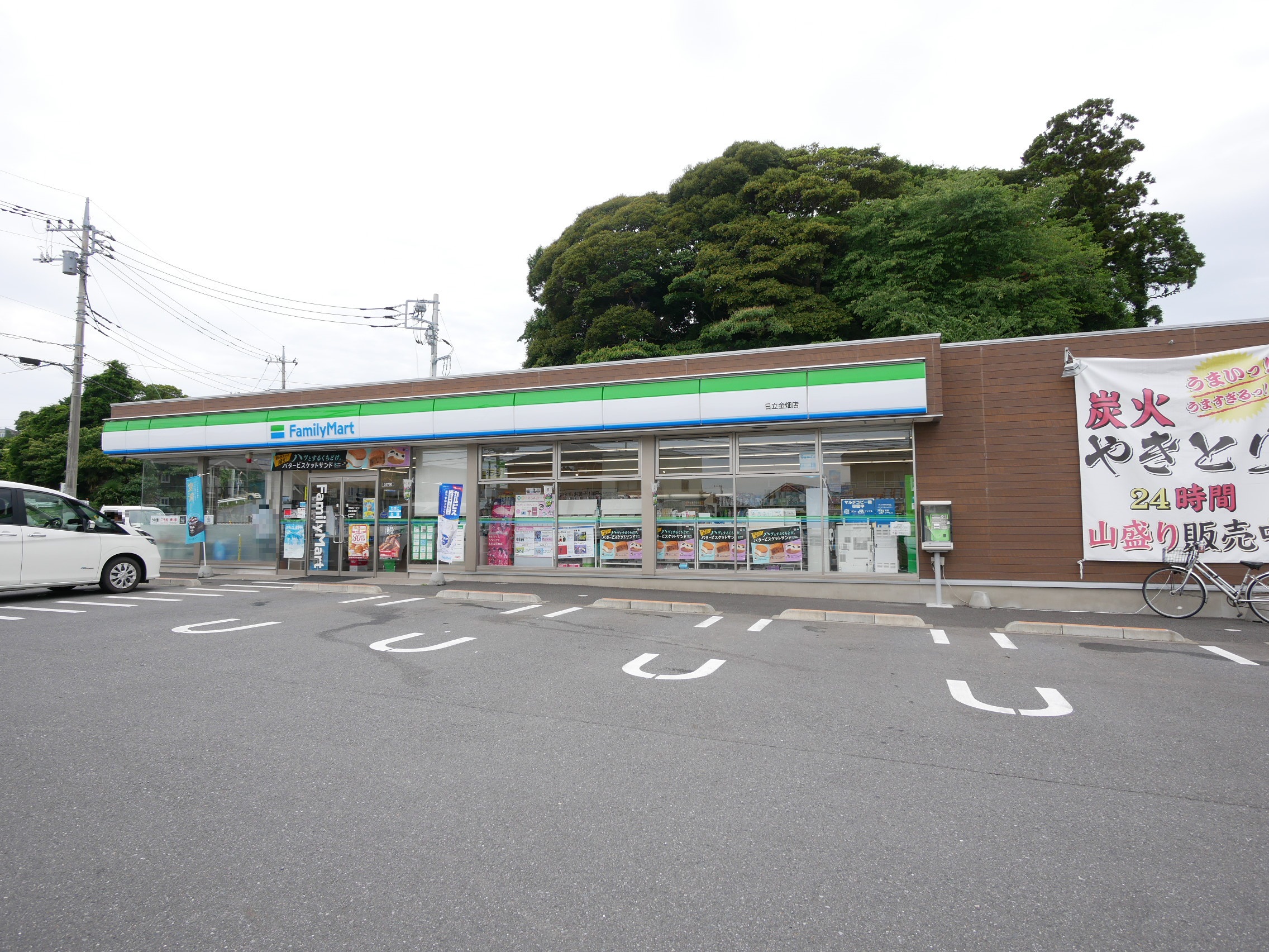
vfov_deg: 66.0
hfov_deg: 81.7
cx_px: 634
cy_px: 476
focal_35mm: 20
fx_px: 733
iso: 200
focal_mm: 10
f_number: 6.3
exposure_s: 1/250
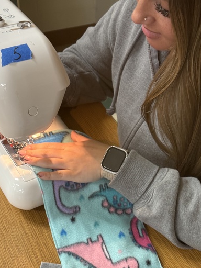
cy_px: 222
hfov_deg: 30.2
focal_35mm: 48
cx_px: 111
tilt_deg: -49.9
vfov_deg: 37.9
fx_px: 372
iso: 200
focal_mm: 6.76
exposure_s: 1/60
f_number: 1.78
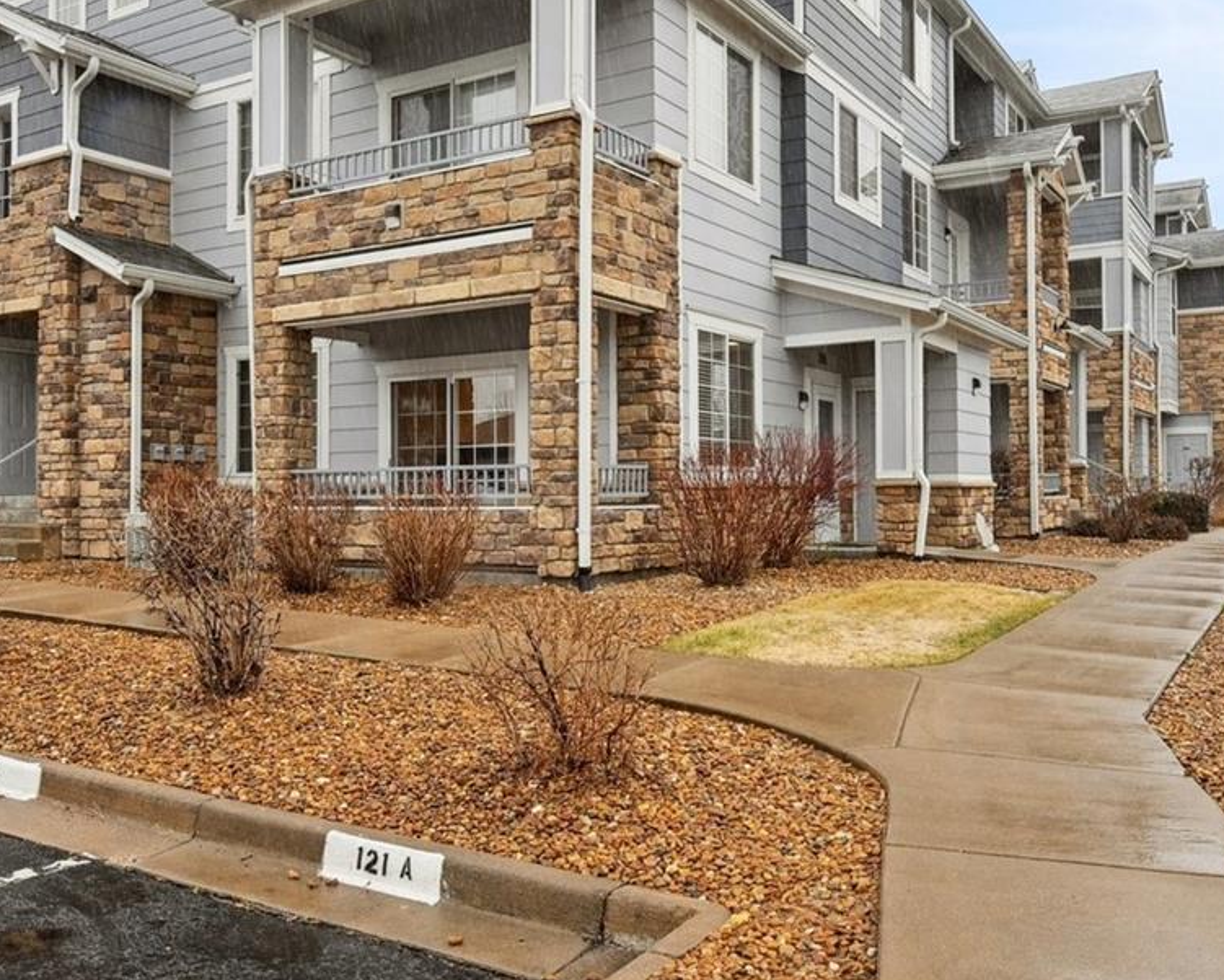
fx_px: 1123
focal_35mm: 31
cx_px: 567
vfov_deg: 46.0
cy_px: 289
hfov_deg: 57.1
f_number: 10
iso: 400
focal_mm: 15.5
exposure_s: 1/50
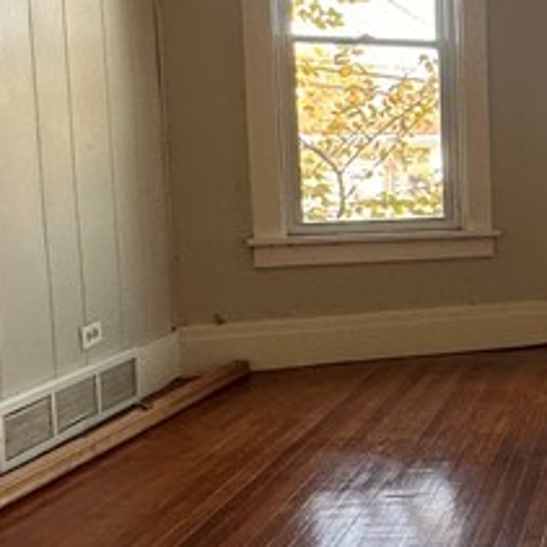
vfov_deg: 28.6
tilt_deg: -5.7
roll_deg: +0.0
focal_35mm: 60
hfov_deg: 24.2
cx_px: 752
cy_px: 244
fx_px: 1073
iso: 100
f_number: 2.2
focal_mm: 2.22
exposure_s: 1/99
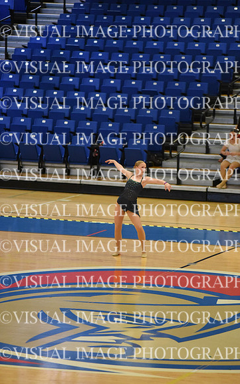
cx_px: 128
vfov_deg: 10.2
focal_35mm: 205
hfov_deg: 6.4
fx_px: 2144
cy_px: 192
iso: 8000
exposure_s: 1/1000
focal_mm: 200
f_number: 2.8
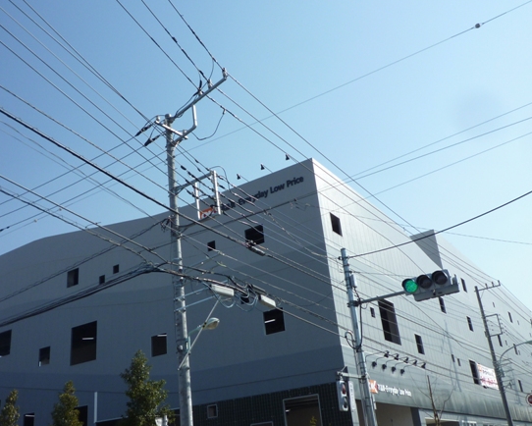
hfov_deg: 50.0
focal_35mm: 36
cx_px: 220
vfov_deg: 41.2
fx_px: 567
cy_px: 223
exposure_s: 1/800
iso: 80
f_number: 4
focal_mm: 4.4
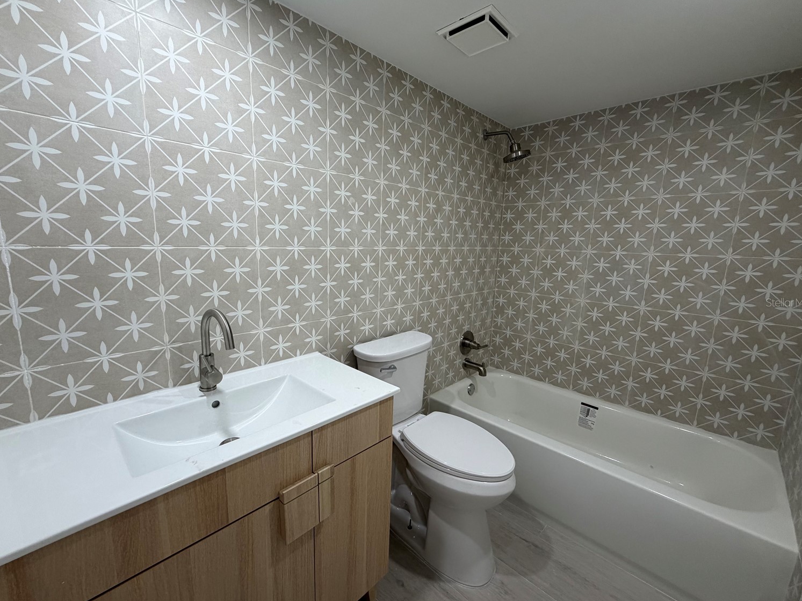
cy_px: 302
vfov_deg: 81.8
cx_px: 387
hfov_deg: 98.1
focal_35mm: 15
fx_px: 348
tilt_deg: -10.8
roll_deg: -1.7
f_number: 2.2
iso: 160
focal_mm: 2.22
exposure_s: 1/120
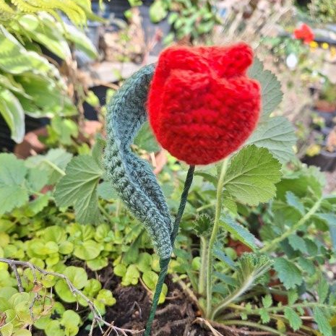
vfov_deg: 56.5
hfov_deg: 57.3
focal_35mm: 28
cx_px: 168
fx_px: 307
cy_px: 214
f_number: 1.8
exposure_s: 1/461
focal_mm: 5.54
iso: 40
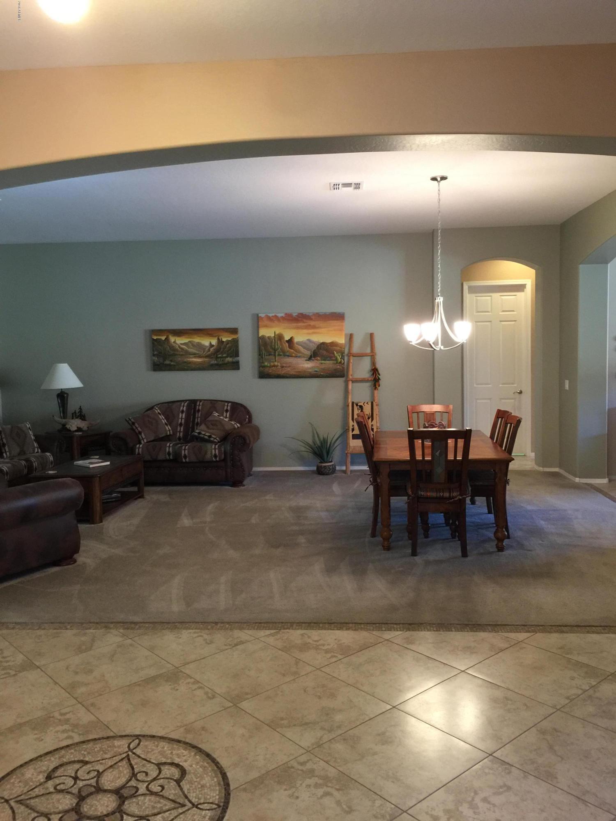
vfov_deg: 61.7
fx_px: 688
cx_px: 308
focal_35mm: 29
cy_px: 410
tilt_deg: -4.1
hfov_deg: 48.2
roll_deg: +1.2
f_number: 2.2
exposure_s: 1/15
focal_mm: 4.15
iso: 100
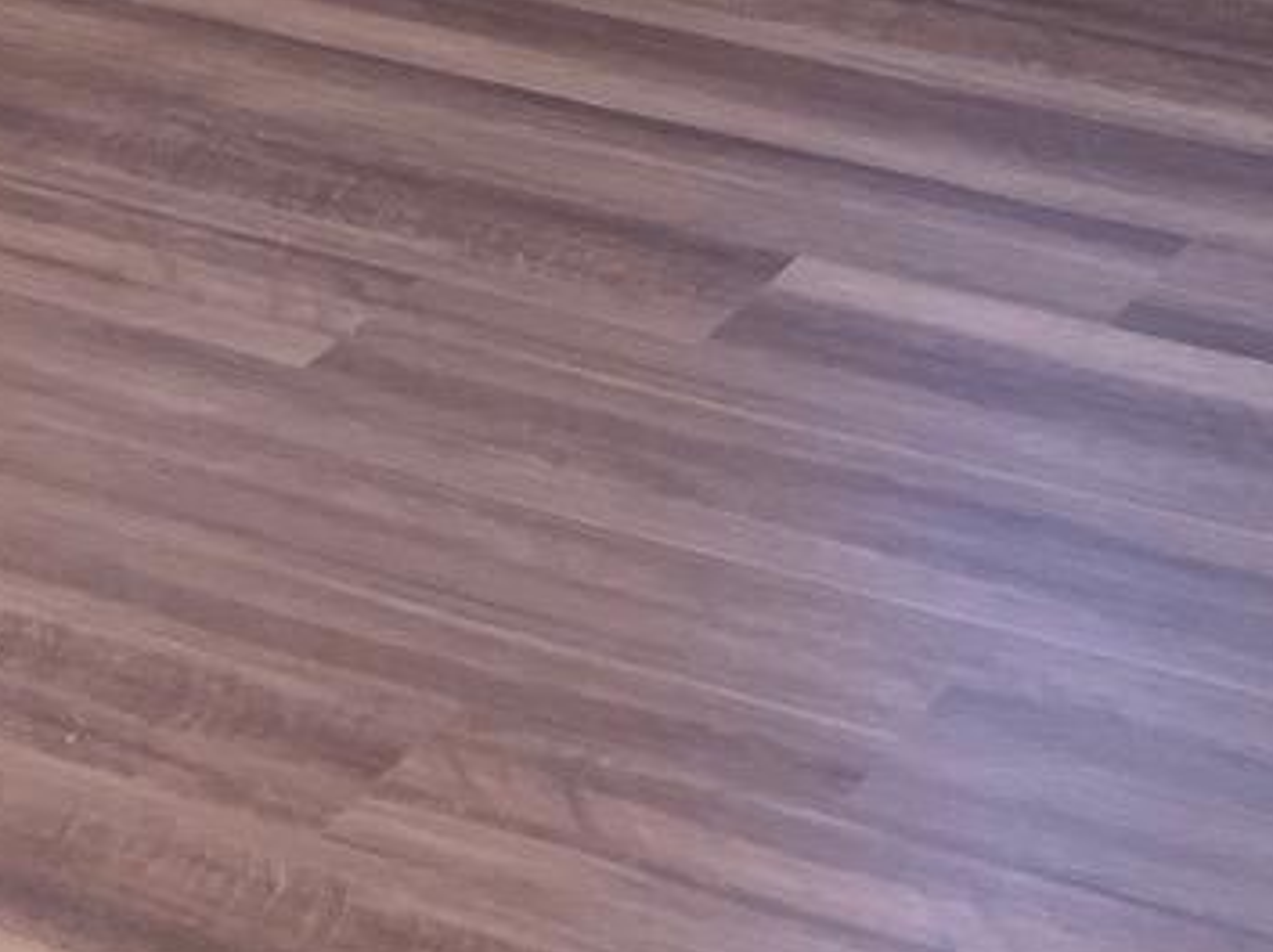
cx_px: -487
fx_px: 5547
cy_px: -930
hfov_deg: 12.6
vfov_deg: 9.2
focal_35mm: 151
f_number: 1.5
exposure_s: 1/121
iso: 80
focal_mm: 5.7
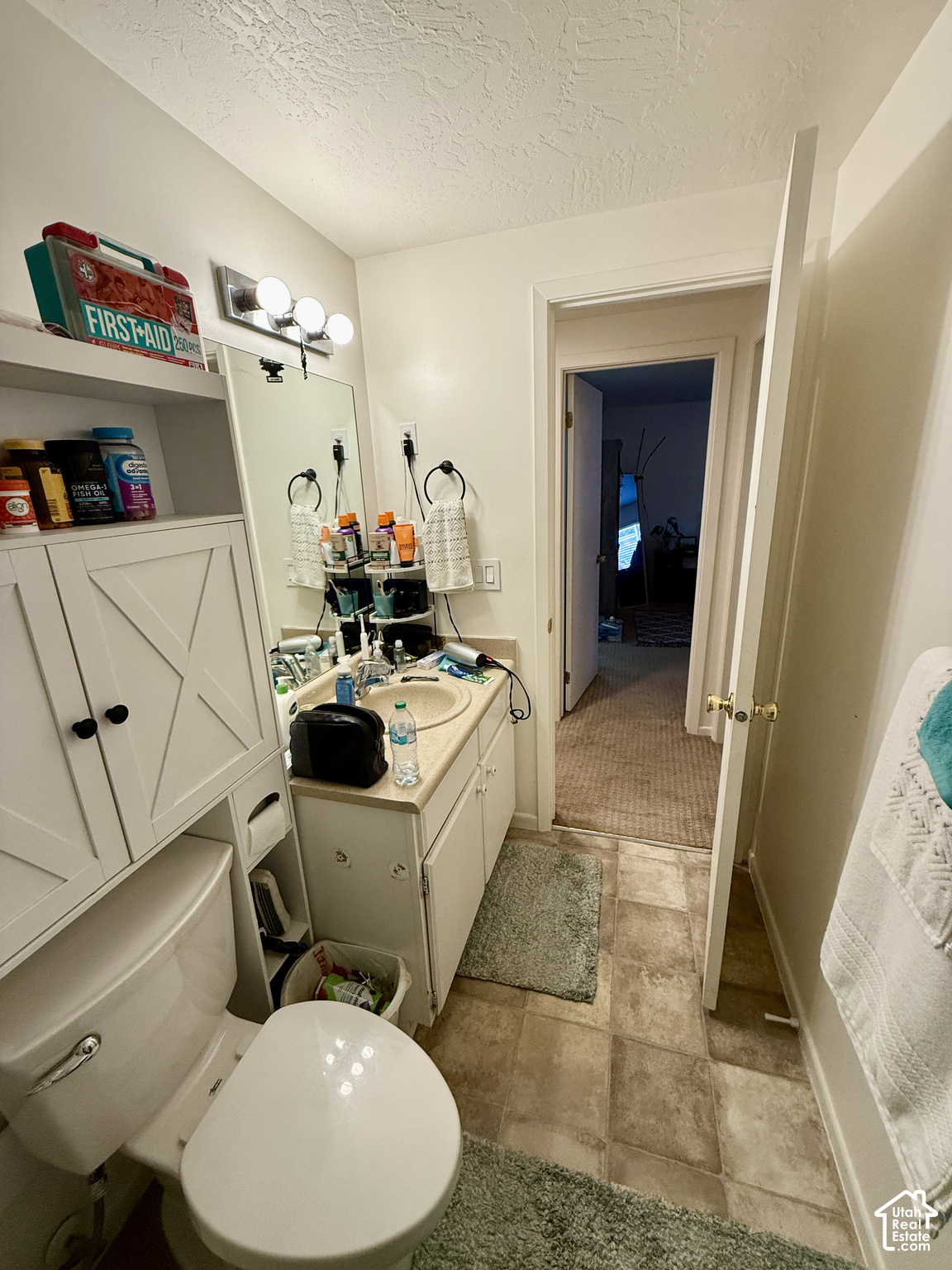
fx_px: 513
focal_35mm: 14
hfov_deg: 85.7
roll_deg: +2.5
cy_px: 635
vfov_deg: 102.1
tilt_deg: -16.1
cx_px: 476
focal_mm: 2.22
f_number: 2.2
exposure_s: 1/120
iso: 200
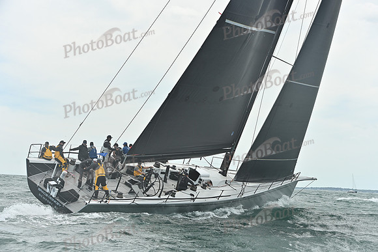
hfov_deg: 28.8
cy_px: 126
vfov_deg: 19.5
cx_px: 189
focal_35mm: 70
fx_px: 735
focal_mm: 70
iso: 250
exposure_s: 1/1250
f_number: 6.3
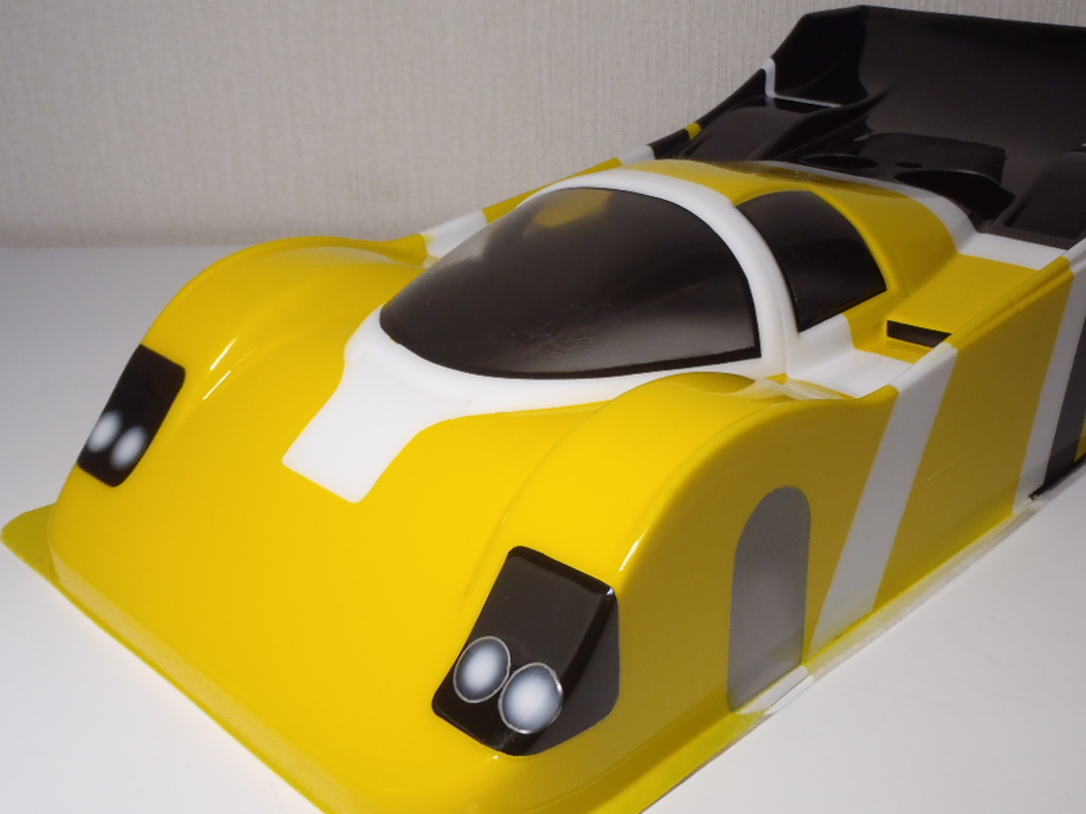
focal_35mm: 39
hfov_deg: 47.6
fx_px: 1223
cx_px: 645
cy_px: 357
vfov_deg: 36.8
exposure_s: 1/30
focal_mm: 5
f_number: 3.9
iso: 160
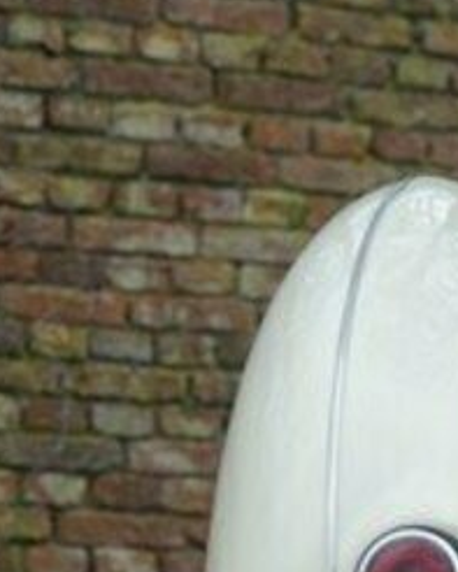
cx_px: 1344
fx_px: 4183
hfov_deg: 5.9
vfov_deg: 7.8
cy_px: 655
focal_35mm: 247
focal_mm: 54
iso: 125
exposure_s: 1/60
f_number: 6.3
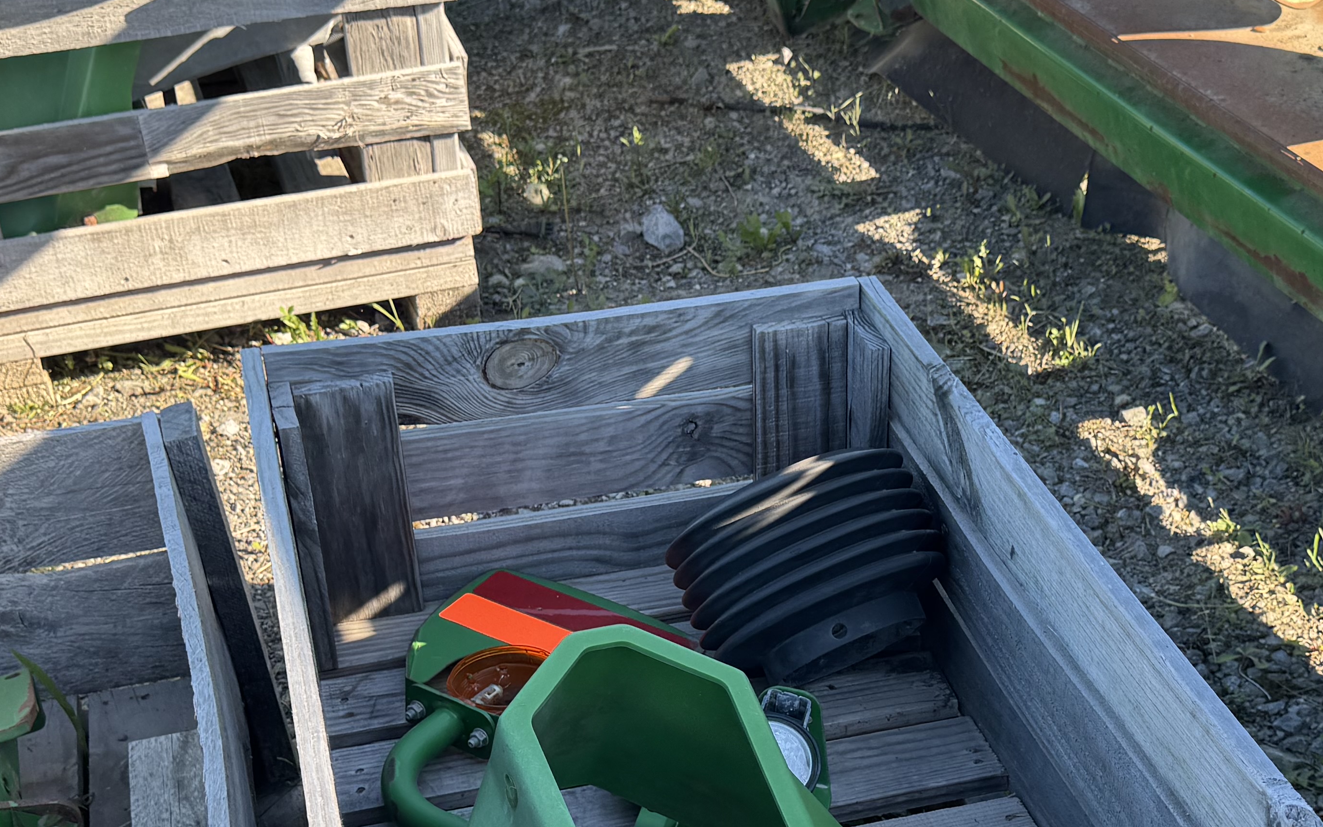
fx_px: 1911
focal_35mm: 53
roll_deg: +4.5
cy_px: 611
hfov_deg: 37.9
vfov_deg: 24.2
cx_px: 828
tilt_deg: -36.5
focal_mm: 6.76
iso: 80
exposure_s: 1/553
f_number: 1.78
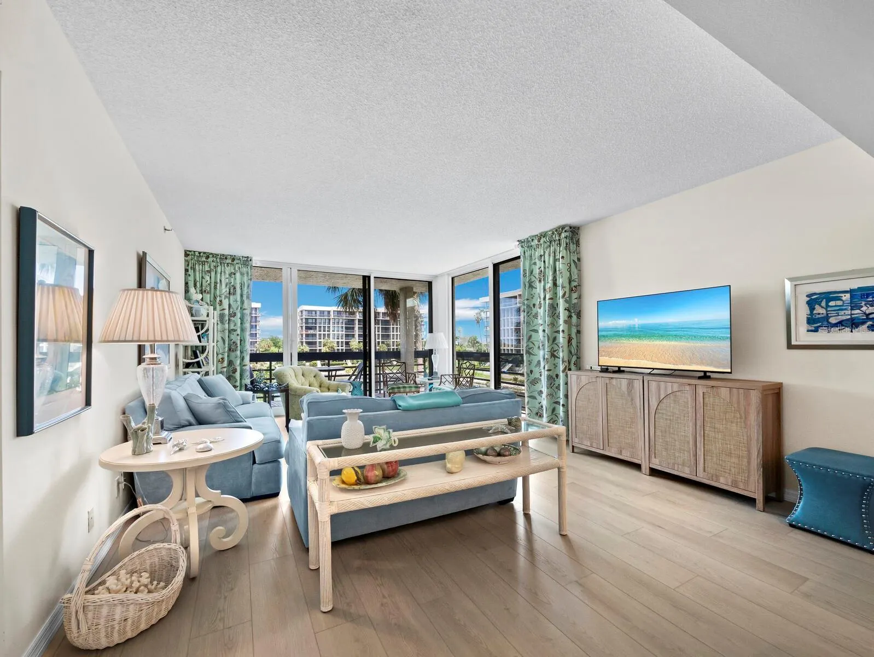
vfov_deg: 85.7
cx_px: 437
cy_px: 328
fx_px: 354
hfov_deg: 102.0
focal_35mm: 14
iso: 500
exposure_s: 1/6
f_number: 9
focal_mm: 7
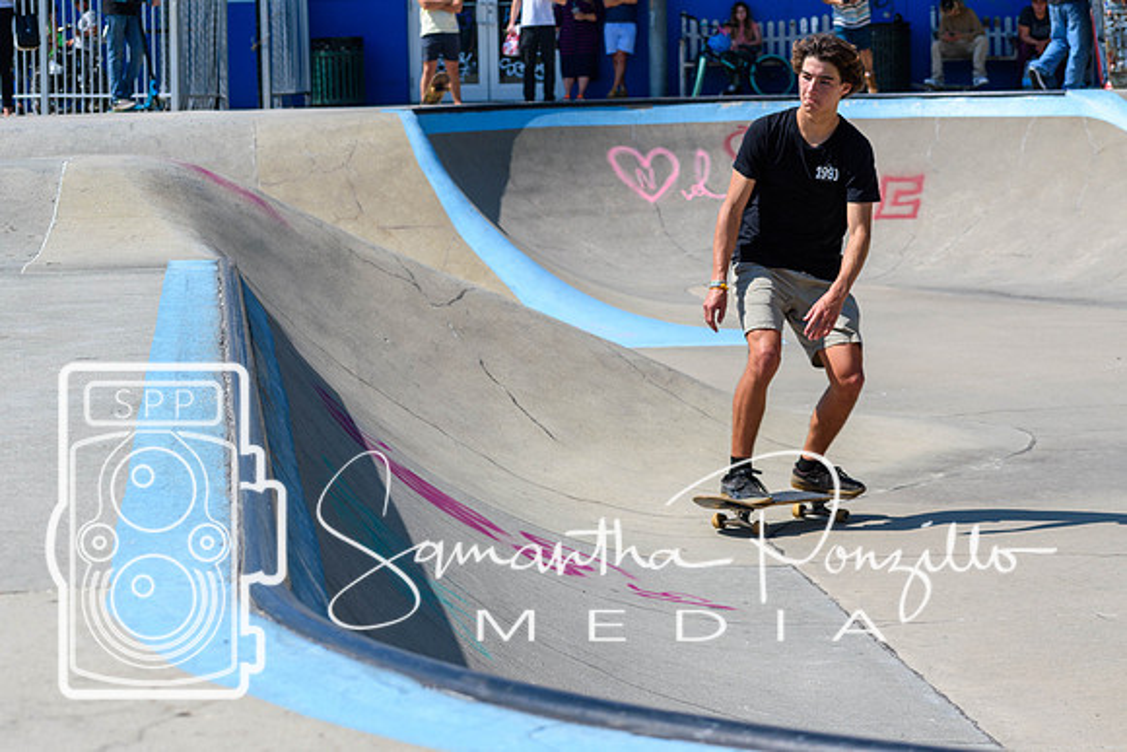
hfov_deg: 18.9
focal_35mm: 108
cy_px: 376
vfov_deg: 12.7
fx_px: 3382
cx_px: 564
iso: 200
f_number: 8
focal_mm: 72
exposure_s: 1/1000
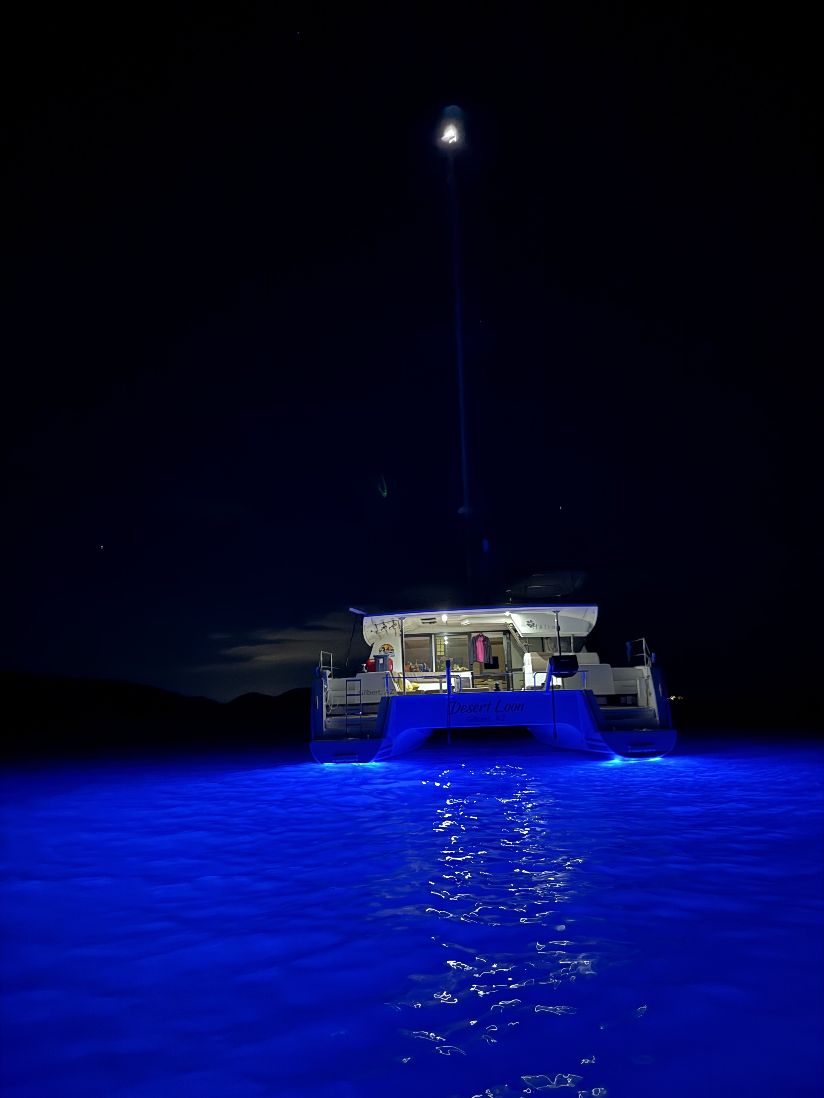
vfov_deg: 71.6
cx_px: 412
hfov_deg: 56.8
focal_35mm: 24
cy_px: 549
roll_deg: +0.6
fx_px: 762
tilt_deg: +13.1
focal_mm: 6.76
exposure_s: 1/9
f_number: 1.78
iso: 2000
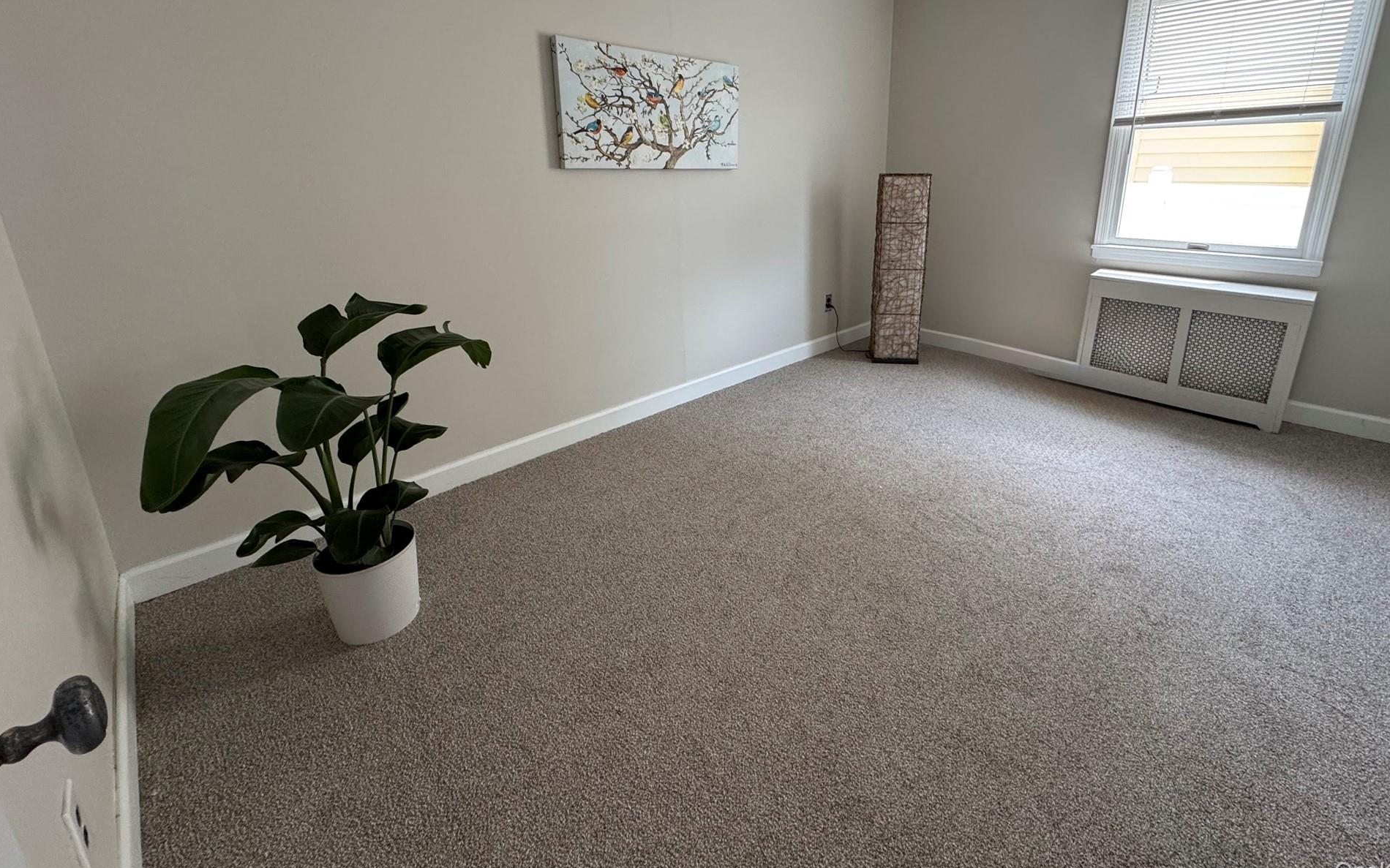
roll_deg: +1.0
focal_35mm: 16
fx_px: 606
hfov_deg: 97.7
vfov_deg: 70.1
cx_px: 735
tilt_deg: -15.8
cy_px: 327
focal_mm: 2.22
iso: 250
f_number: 2.2
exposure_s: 1/120
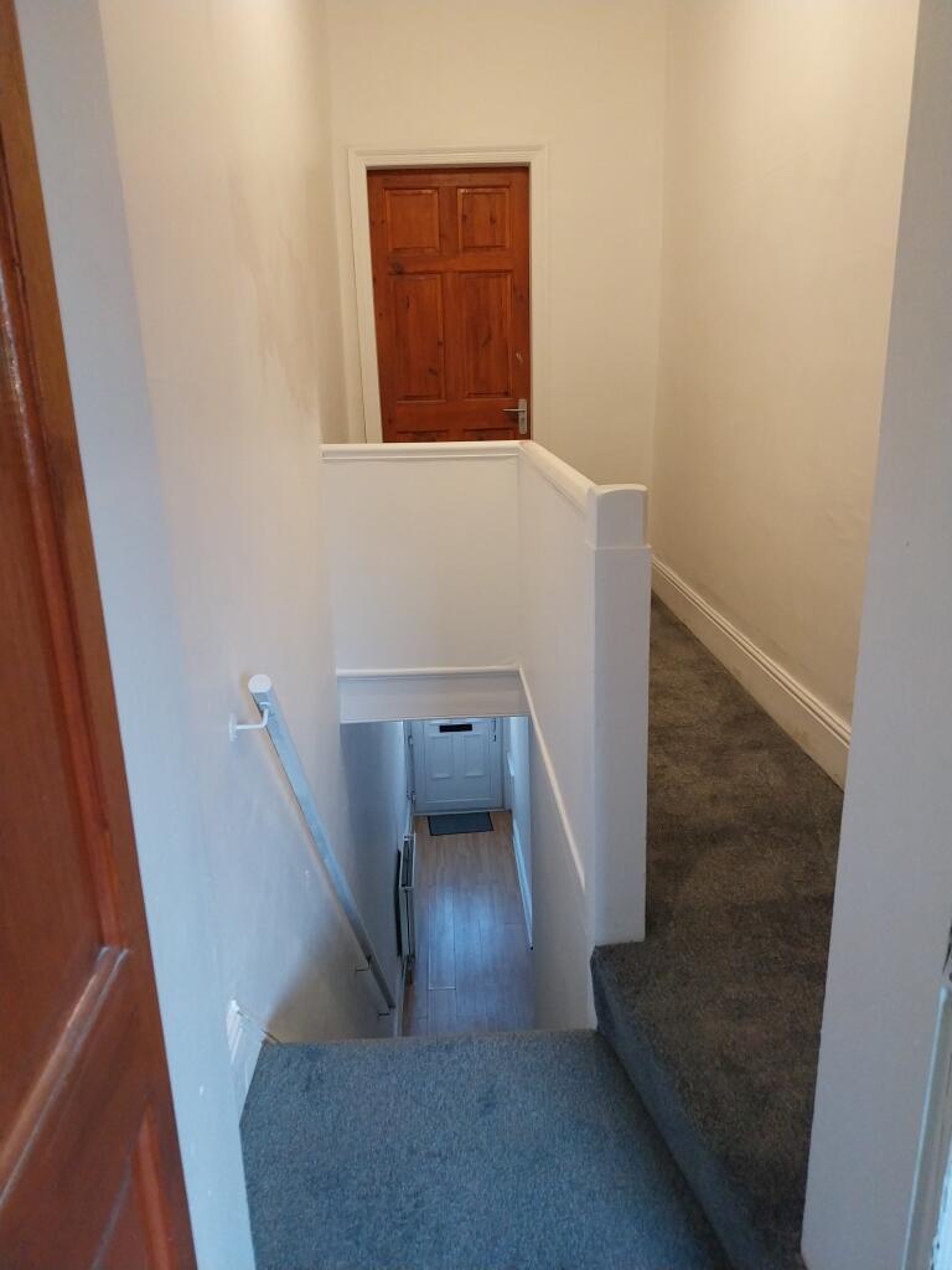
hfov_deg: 53.1
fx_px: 953
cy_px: 635
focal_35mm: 26
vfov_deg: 67.3
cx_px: 476
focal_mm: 4
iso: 256
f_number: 1.8
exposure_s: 1/50
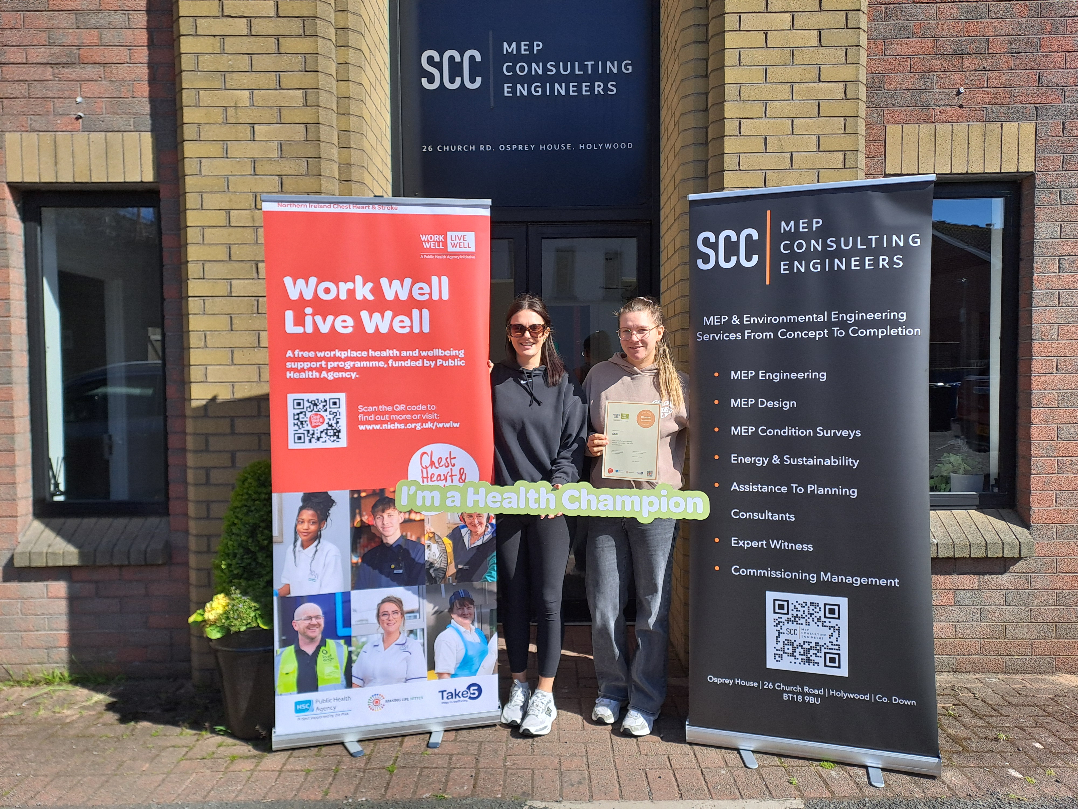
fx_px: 779
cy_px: 404
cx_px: 539
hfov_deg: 69.4
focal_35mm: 25
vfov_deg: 54.9
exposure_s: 1/1692
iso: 32
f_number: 1.8
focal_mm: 4.65
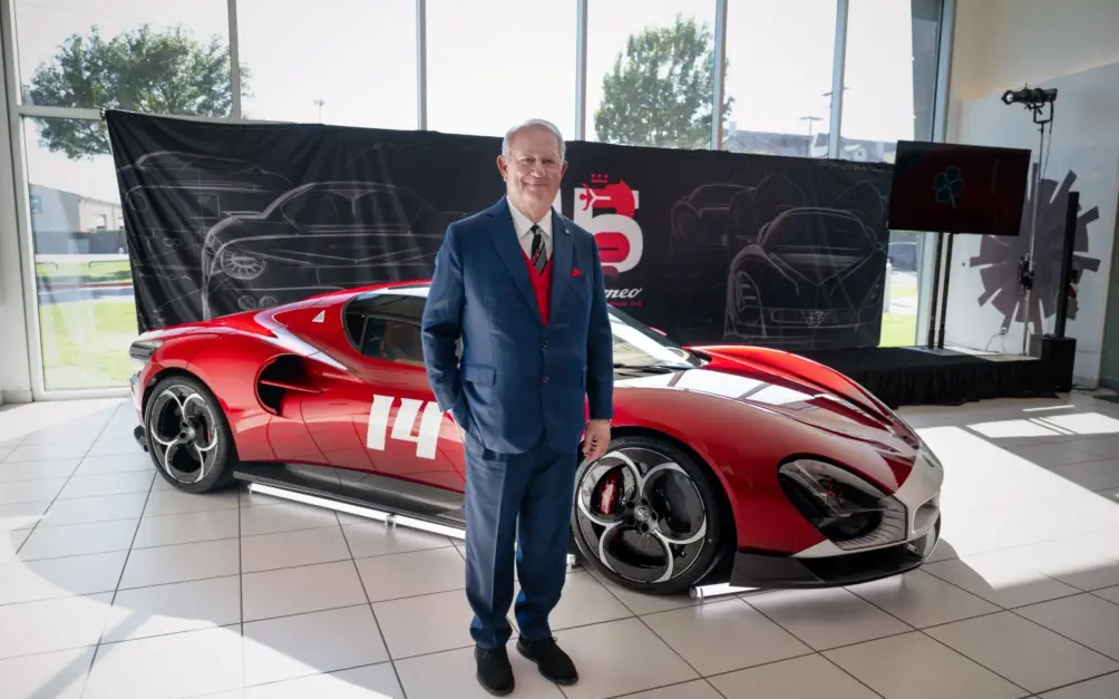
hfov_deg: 69.4
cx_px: 558
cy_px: 355
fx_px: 809
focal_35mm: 27
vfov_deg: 46.7
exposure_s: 1/50
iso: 100
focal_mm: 25.5
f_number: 4.5
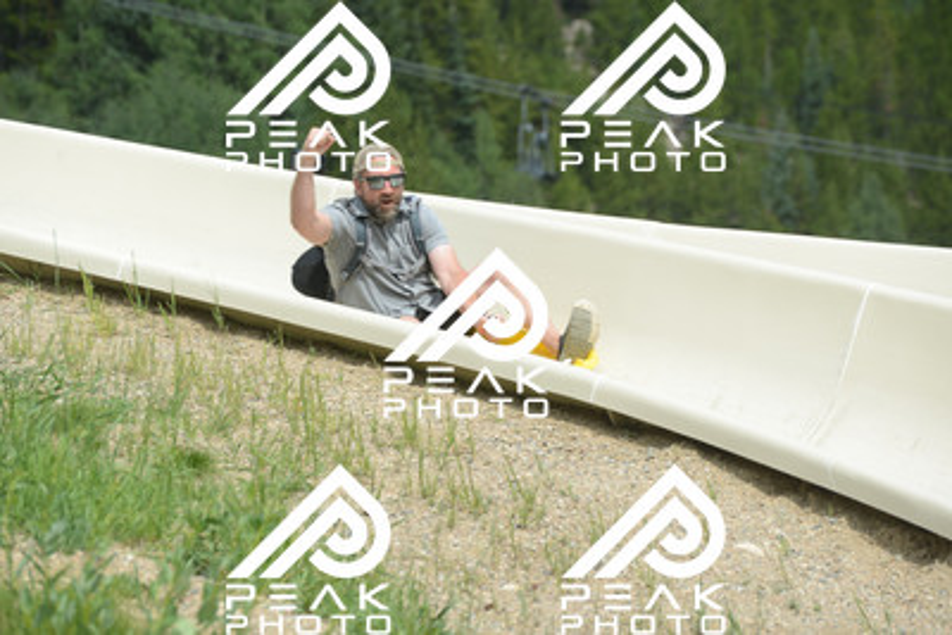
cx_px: 476
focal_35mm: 195
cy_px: 318
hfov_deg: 10.5
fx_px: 5158
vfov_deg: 7.0
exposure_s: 1/640
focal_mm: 195
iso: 200
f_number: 6.3
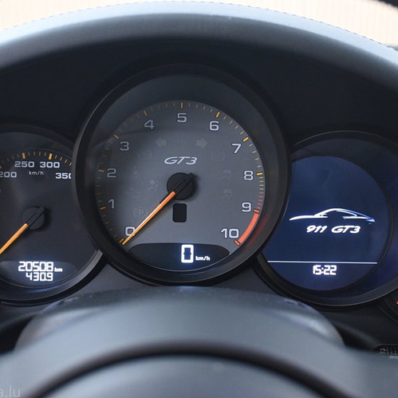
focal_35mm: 48
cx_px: 182
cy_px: 201
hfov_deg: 35.3
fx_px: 624
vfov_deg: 35.4
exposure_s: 1/20
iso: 2000
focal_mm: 24.5
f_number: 4.2
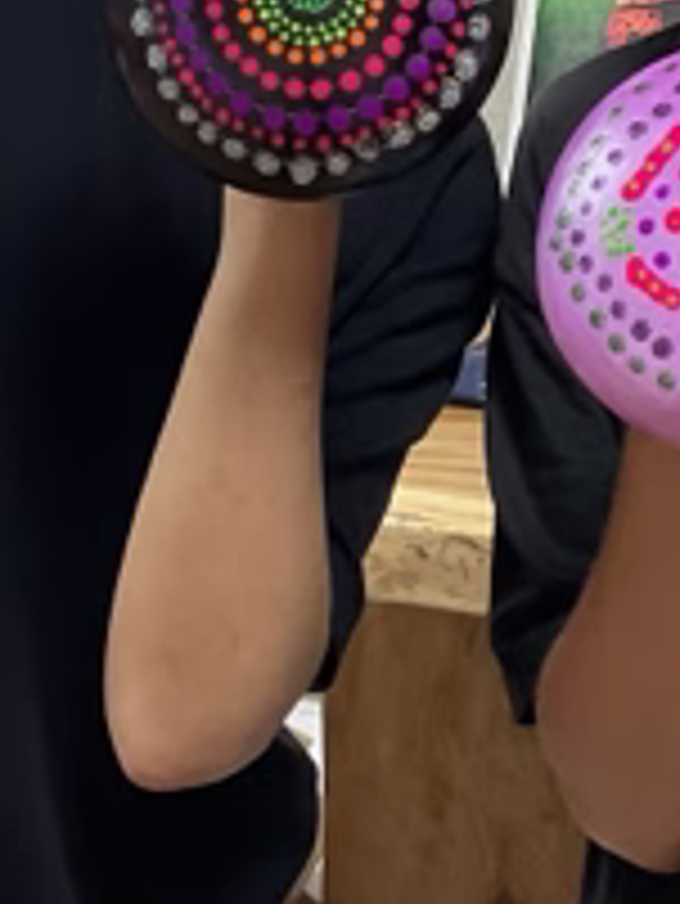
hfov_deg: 14.2
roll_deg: +0.6
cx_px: 446
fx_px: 2721
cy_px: 45
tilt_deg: -8.0
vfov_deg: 18.5
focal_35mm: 104
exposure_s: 1/50
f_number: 1.8
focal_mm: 3
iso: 100
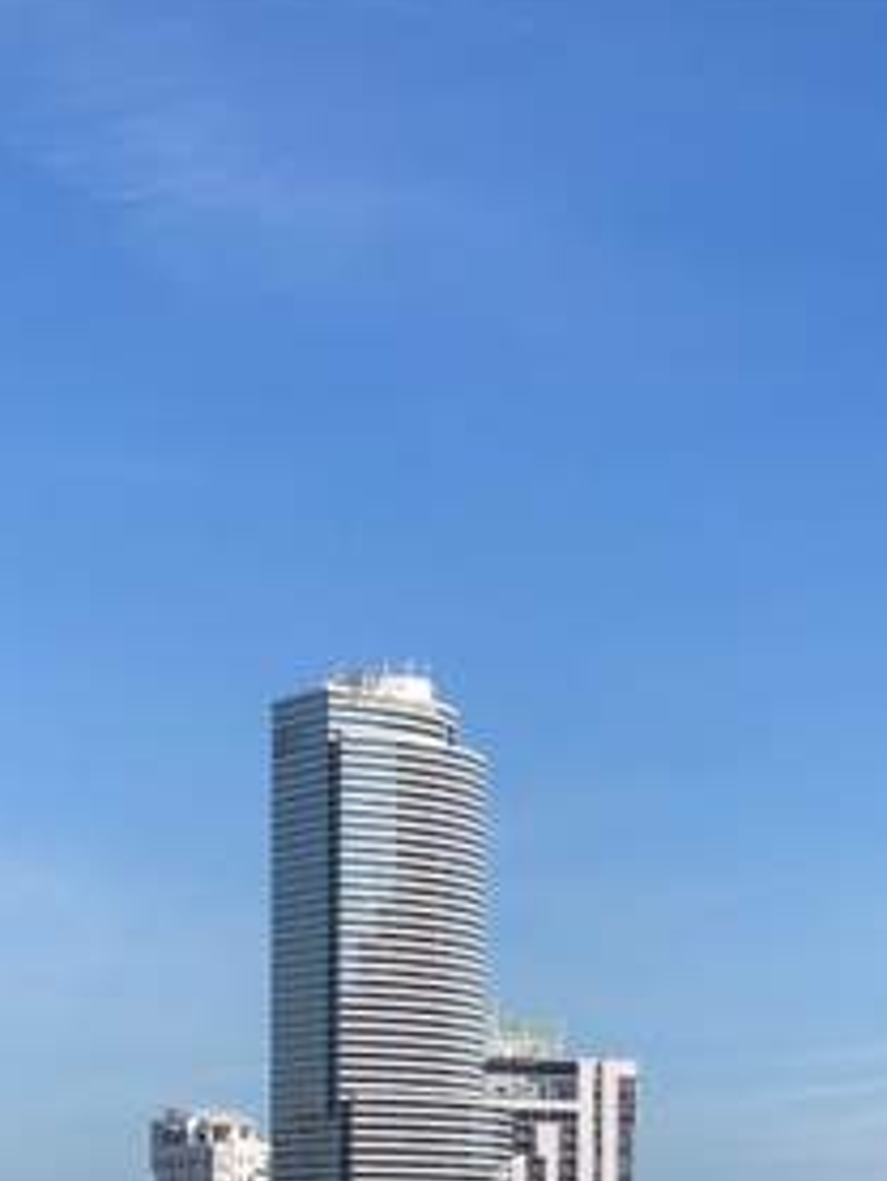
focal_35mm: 120
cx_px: 670
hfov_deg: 12.3
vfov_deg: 15.9
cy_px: 1339
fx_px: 4097
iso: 16
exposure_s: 1/1312
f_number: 2.4
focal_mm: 6
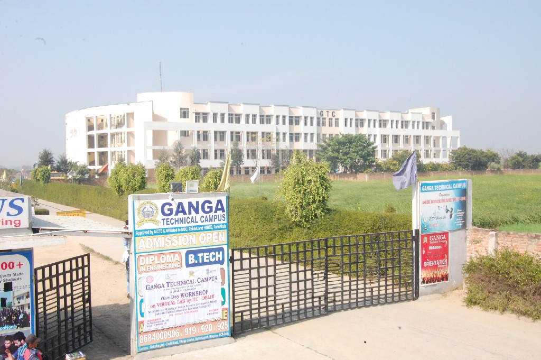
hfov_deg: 49.6
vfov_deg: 34.2
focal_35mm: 39
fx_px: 586
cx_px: 270
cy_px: 180
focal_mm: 26
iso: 800
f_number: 20
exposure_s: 1/125
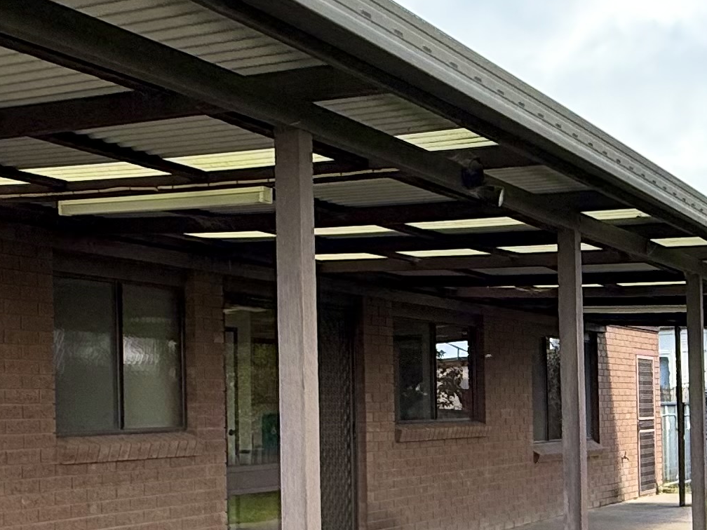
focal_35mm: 56
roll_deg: +1.1
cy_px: 393
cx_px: 546
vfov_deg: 25.8
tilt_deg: +1.7
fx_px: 1144
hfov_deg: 33.5
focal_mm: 2.22
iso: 50
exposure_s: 1/809
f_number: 2.2
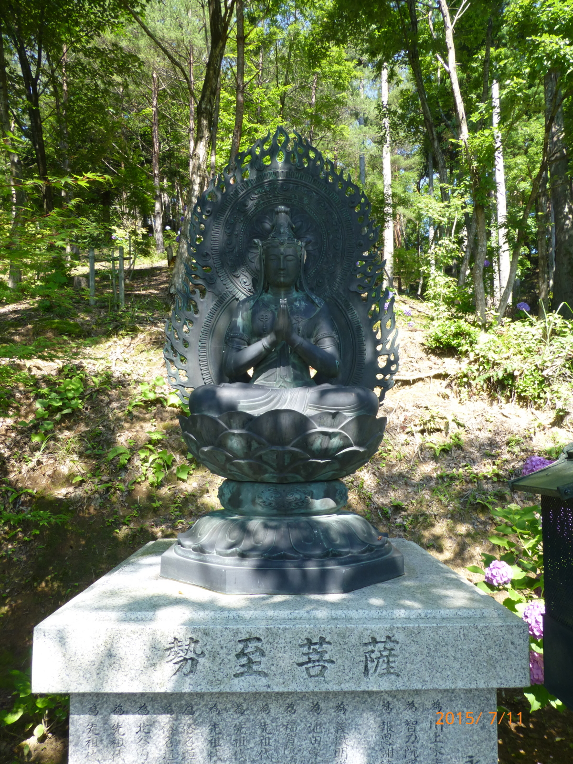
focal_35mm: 24
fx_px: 530
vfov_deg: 71.6
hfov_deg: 56.8
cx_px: 286
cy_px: 382
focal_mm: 4.3
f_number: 4
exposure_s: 1/125
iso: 100
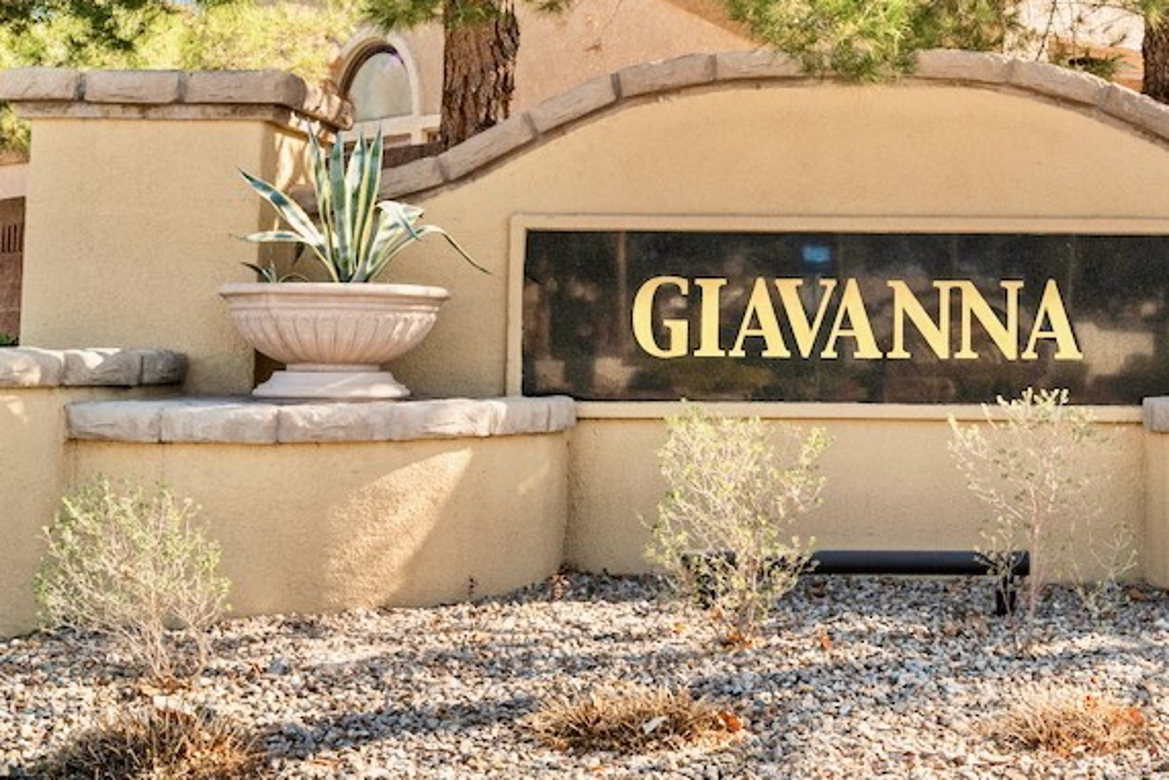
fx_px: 1981
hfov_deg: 32.2
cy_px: 155
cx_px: 882
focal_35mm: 61
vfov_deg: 22.0
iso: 1000
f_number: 10
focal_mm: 34
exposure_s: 1/100
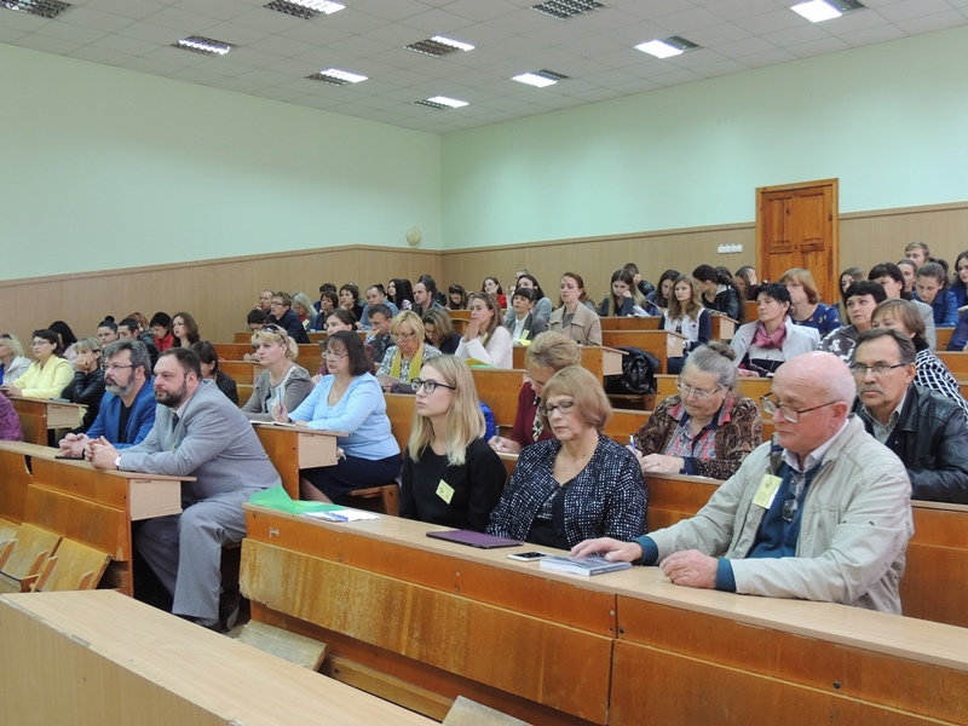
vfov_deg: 42.9
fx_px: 923
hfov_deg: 55.4
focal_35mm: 33
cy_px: 363
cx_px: 484
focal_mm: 5.8
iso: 400
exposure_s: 1/15
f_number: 3.2
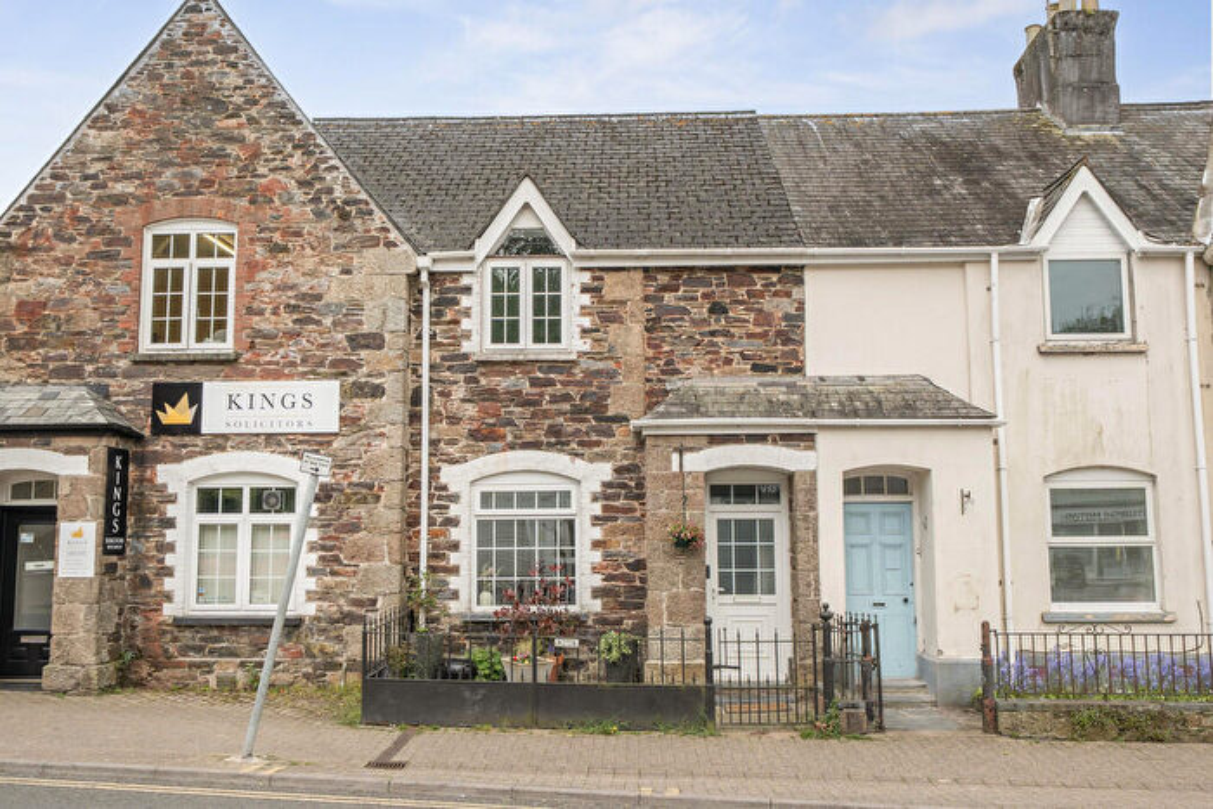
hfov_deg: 60.3
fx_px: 1045
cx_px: 606
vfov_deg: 42.3
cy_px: 404
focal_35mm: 31
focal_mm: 21
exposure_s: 1/125
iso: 400
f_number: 8
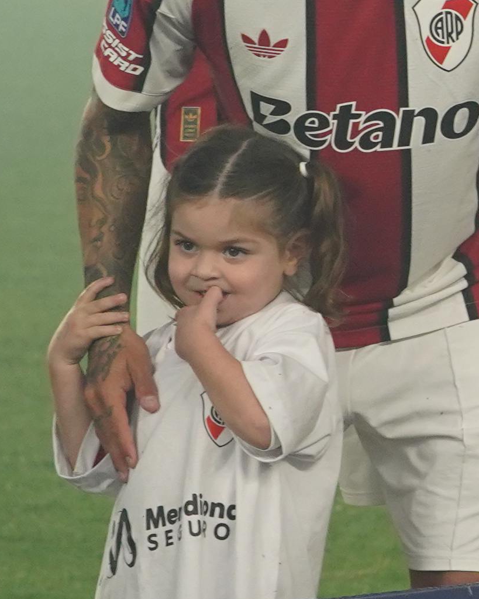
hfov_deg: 2.8
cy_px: 46
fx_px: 9748
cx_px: 1448
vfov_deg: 3.5
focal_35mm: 550
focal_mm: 100
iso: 1250
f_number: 4.5
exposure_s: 1/500
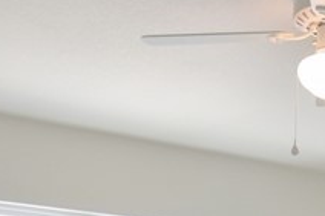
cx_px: 276
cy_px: 372
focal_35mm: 85
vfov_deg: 14.4
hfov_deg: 23.6
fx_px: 763
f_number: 6.3
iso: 250
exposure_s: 1/60
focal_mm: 11
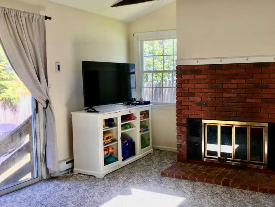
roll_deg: +0.1
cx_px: 169
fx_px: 286
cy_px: 105
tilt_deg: -2.6
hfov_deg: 50.9
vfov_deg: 39.7
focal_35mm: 36
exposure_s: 1/40
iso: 25
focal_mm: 4.15
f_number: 2.2
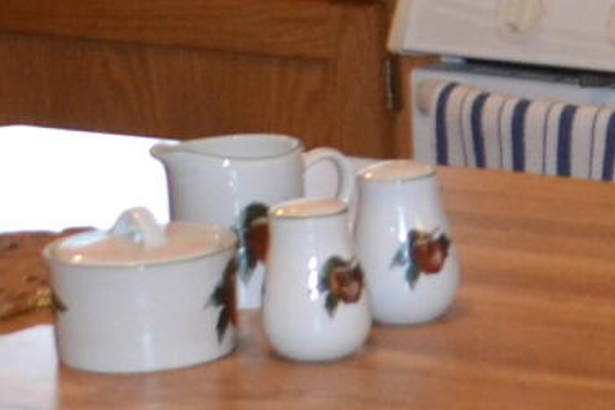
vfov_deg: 6.3
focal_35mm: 216
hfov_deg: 9.3
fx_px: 3690
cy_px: -279
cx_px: 882
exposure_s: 1/60
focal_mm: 18
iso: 800
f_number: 3.5
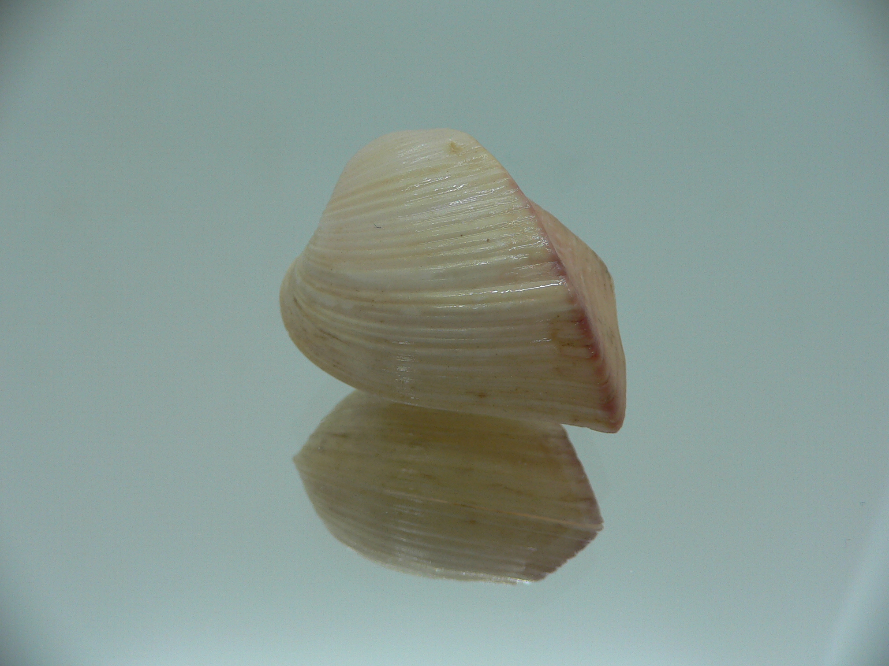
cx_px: 444
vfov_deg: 40.7
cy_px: 333
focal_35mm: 35
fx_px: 899
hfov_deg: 52.6
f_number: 2.8
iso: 80
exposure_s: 1/60
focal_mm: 4.6
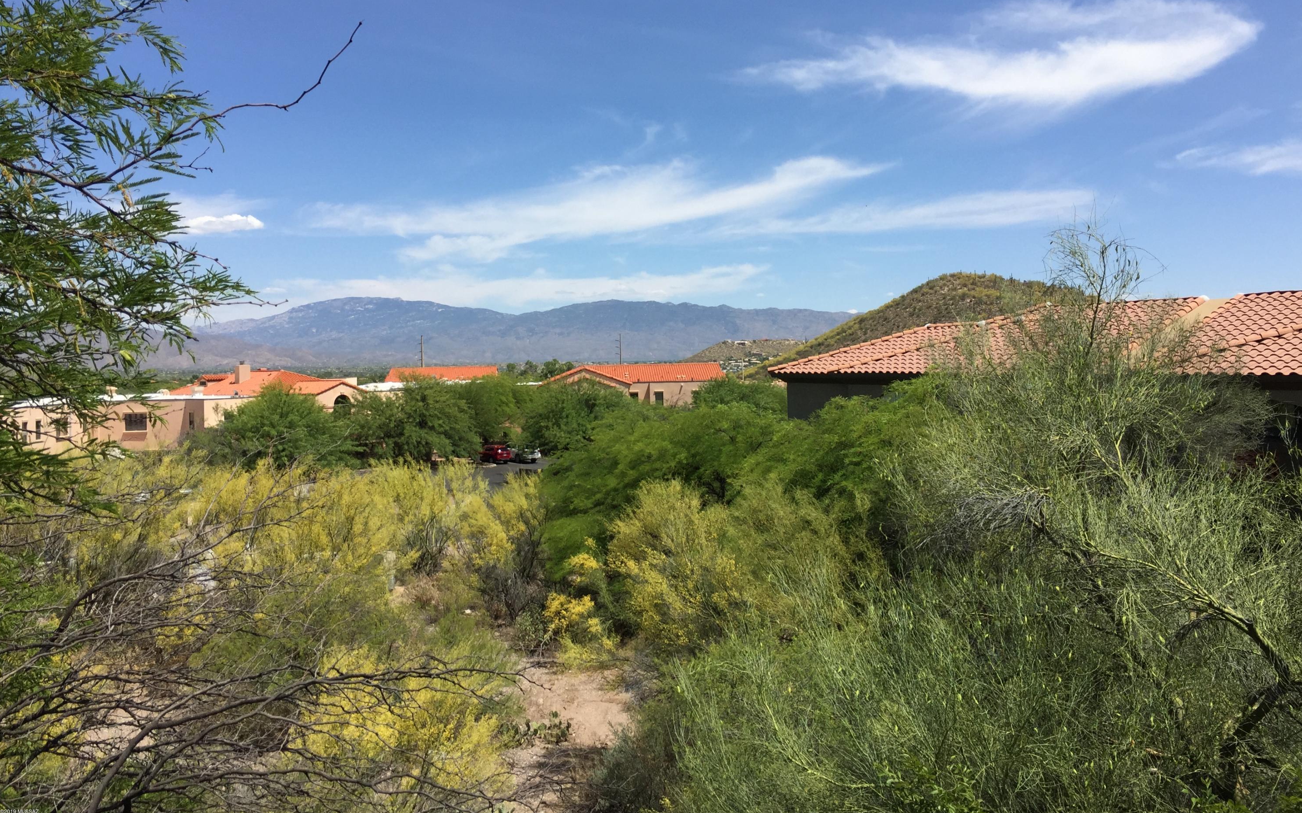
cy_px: 350
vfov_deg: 40.5
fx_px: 1100
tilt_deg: +1.9
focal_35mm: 31
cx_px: 654
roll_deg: +0.0
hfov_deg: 61.2
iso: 32
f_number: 2.2
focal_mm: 4.15
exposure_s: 1/2475
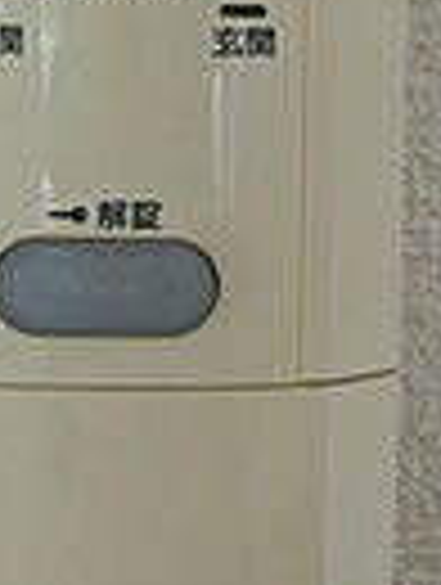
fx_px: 1185
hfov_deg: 21.0
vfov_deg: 27.2
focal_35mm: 70
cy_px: 112
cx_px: 144
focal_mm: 4.06
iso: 400
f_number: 2.7
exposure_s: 1/40
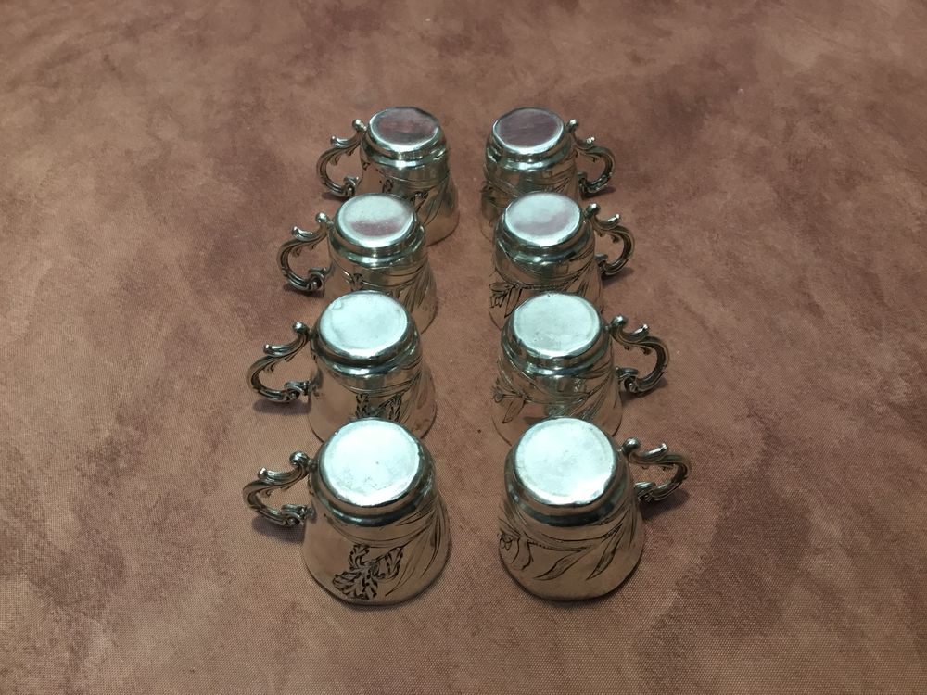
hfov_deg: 58.4
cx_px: 464
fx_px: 830
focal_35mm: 31
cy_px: 348
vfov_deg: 45.4
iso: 100
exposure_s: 1/33
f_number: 2.4
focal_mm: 3.3
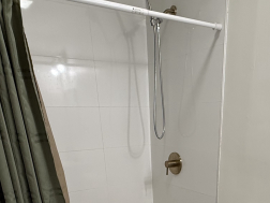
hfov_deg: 49.6
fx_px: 289
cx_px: 172
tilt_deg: -21.9
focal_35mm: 37
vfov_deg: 32.8
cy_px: 234
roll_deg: +1.1
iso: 200
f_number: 2.2
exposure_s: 1/120
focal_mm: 2.22
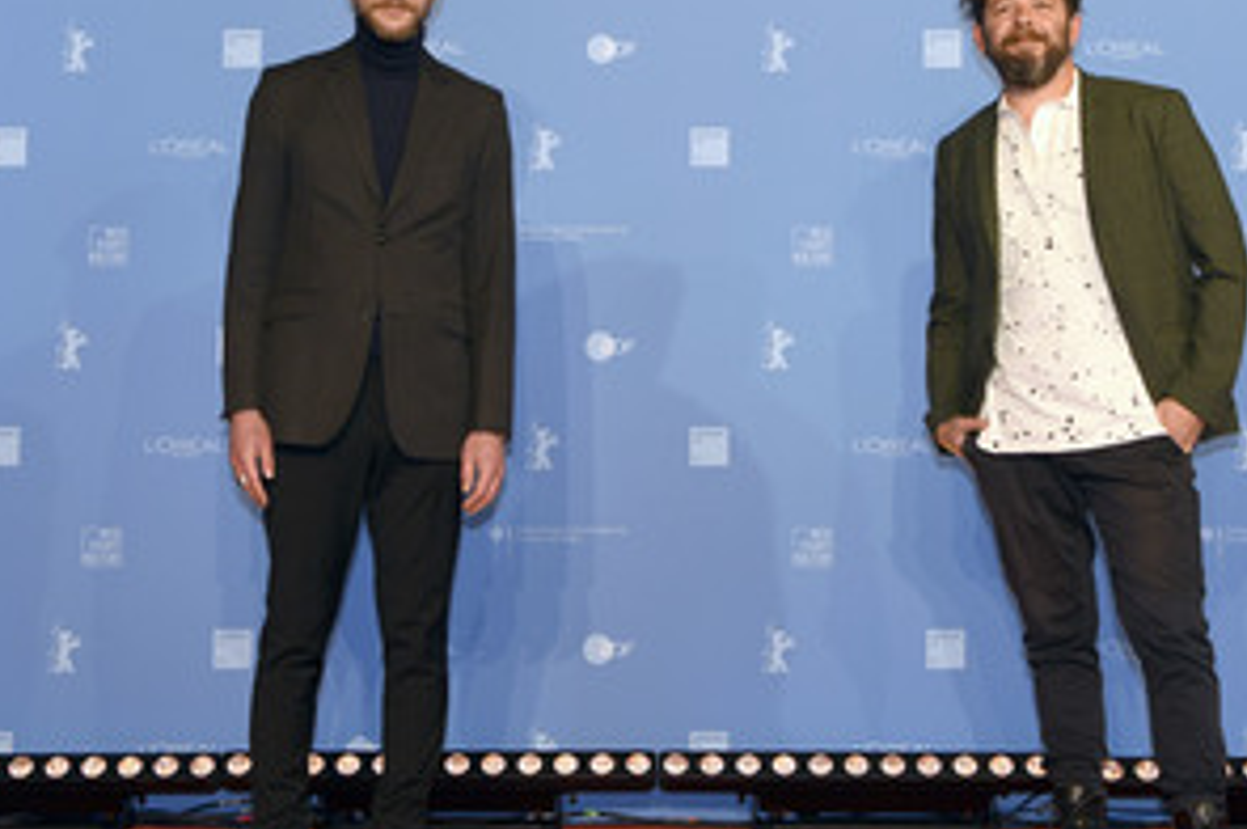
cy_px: 414
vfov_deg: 25.9
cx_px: 695
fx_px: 1799
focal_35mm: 52
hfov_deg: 38.2
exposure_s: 1/320
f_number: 3.5
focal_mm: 34
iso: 640
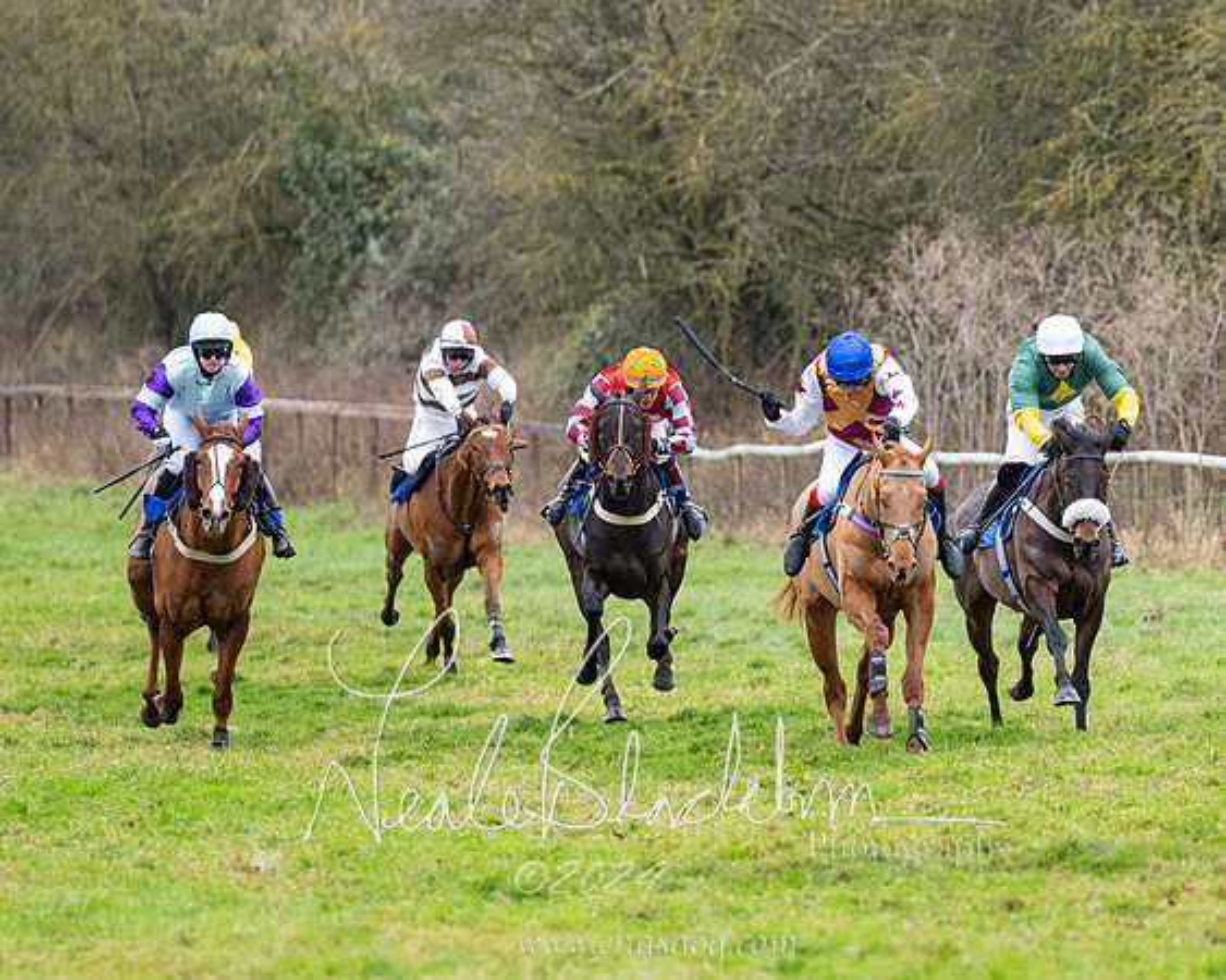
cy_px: 502
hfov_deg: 4.3
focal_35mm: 447
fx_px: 16197
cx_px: 902
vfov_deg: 3.5
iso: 640
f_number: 2.8
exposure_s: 1/1000
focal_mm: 175
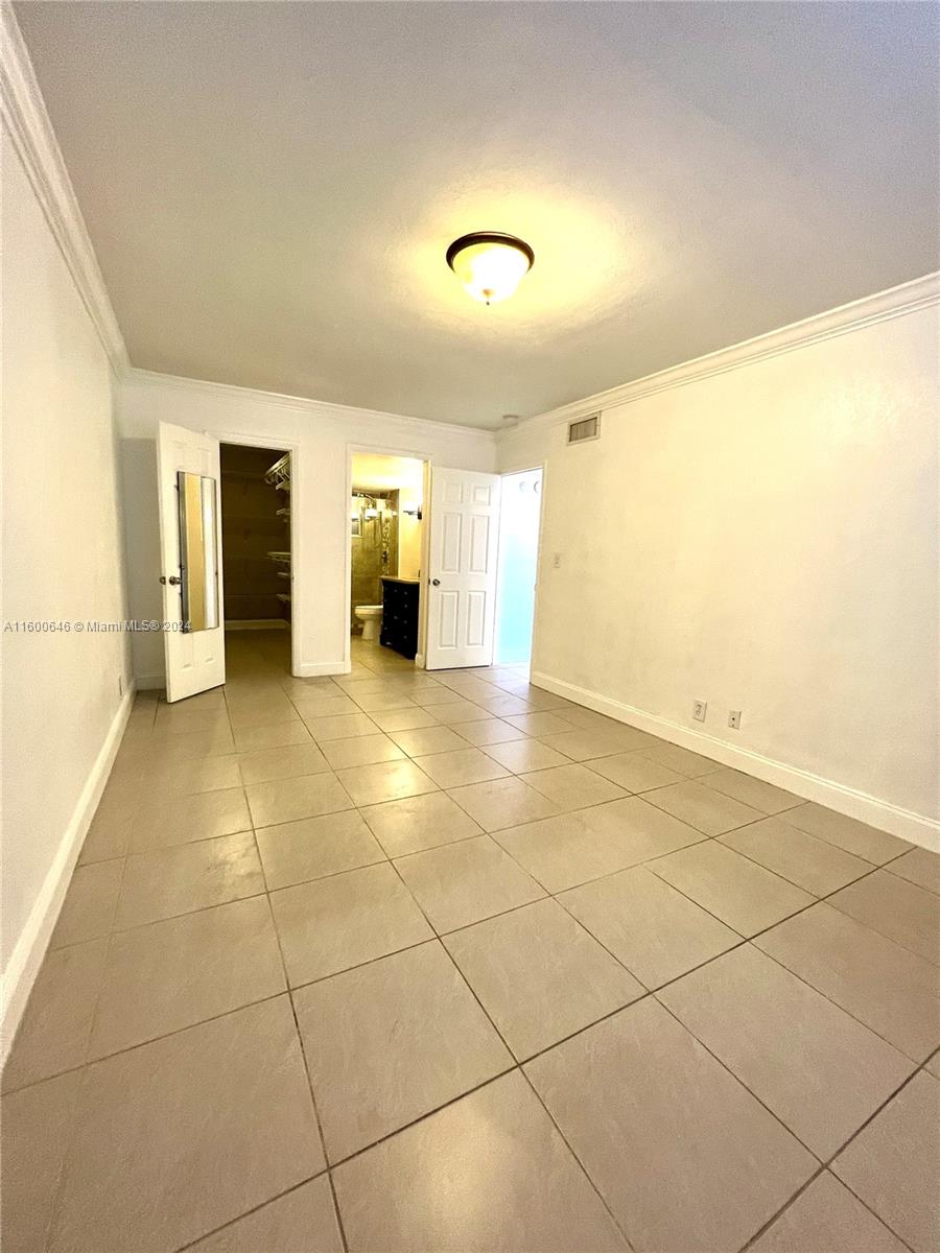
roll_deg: -2.0
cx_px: 470
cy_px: 626
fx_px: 471
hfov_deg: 89.9
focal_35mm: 13
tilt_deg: -7.5
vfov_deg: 106.2
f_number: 1.8
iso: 200
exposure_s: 1/60
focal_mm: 1.57
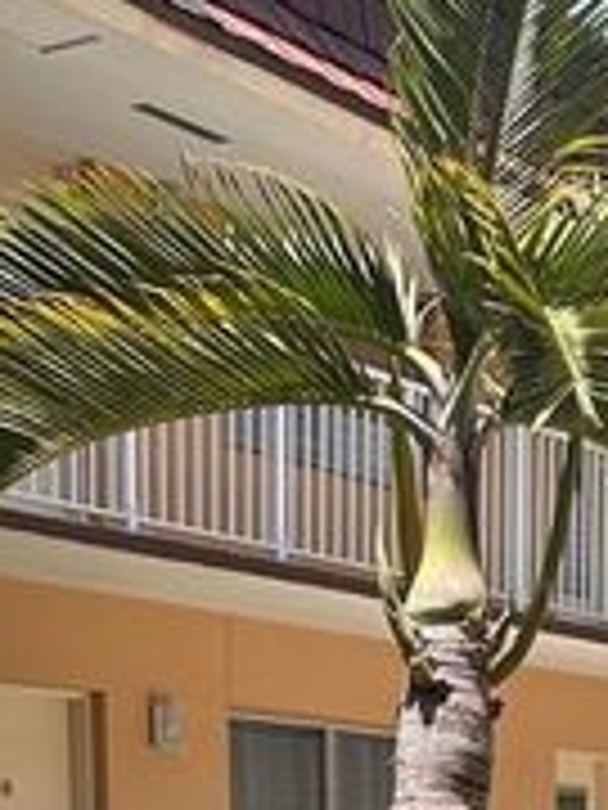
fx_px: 2084
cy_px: 1199
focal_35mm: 89
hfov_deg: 15.4
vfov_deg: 19.3
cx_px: 896
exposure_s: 1/2110
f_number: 1.78
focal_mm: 6.86
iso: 80
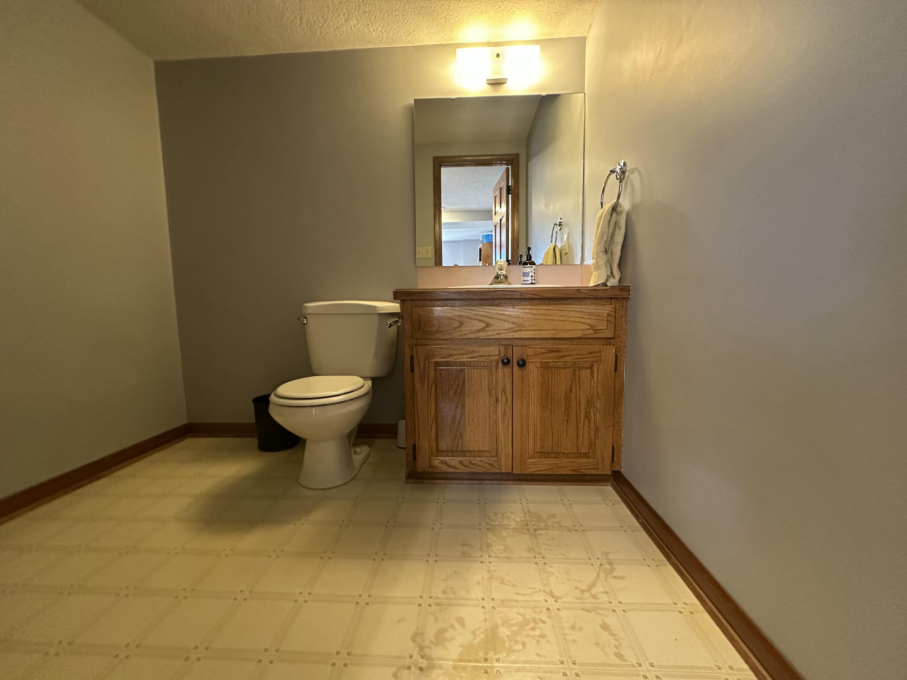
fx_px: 367
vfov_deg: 85.7
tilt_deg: -5.4
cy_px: 340
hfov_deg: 102.1
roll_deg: +0.3
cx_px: 454
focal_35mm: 14
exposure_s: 1/60
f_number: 2.2
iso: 800
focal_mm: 2.22
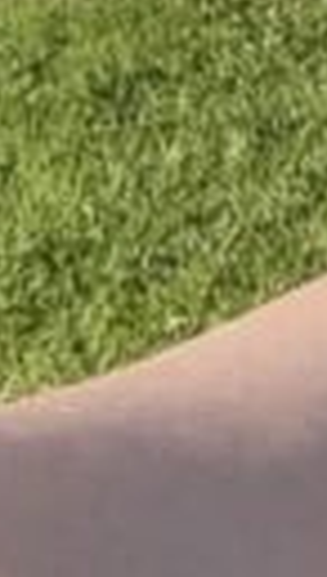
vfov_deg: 9.2
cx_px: 1738
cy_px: -984
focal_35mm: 199
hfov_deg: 4.8
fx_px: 3054
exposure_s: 1/1199
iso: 25
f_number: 1.9
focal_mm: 2.7
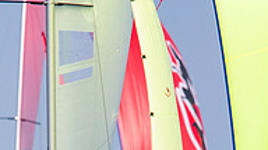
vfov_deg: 0.8
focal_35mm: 1605
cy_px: 292
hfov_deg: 1.3
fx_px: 11406
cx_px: 85
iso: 400
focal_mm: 300
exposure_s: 1/5000
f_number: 5
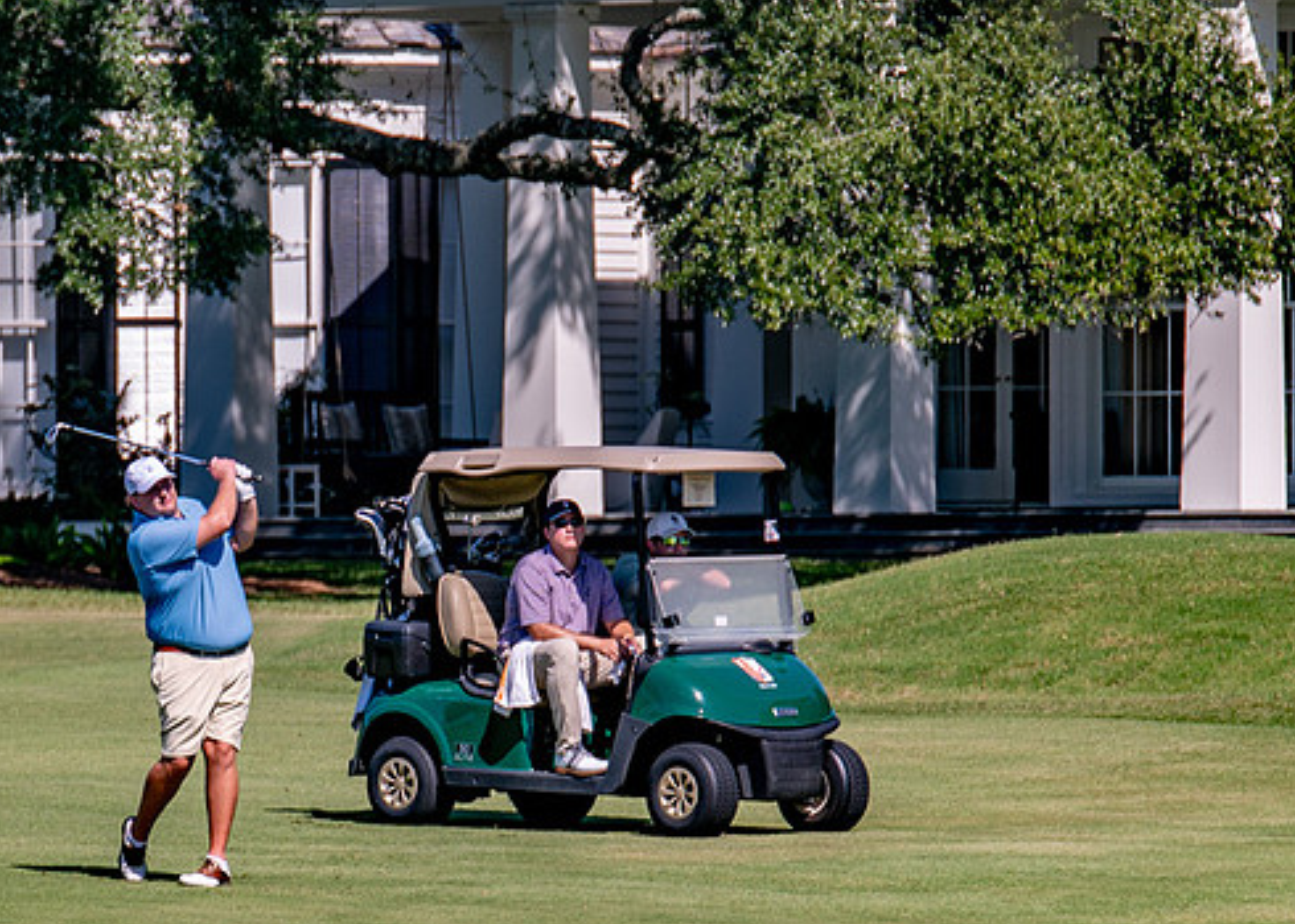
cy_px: 648
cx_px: 332
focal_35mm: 499
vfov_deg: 2.9
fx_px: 18353
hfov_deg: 4.0
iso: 100
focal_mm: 200
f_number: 4
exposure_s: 1/1000
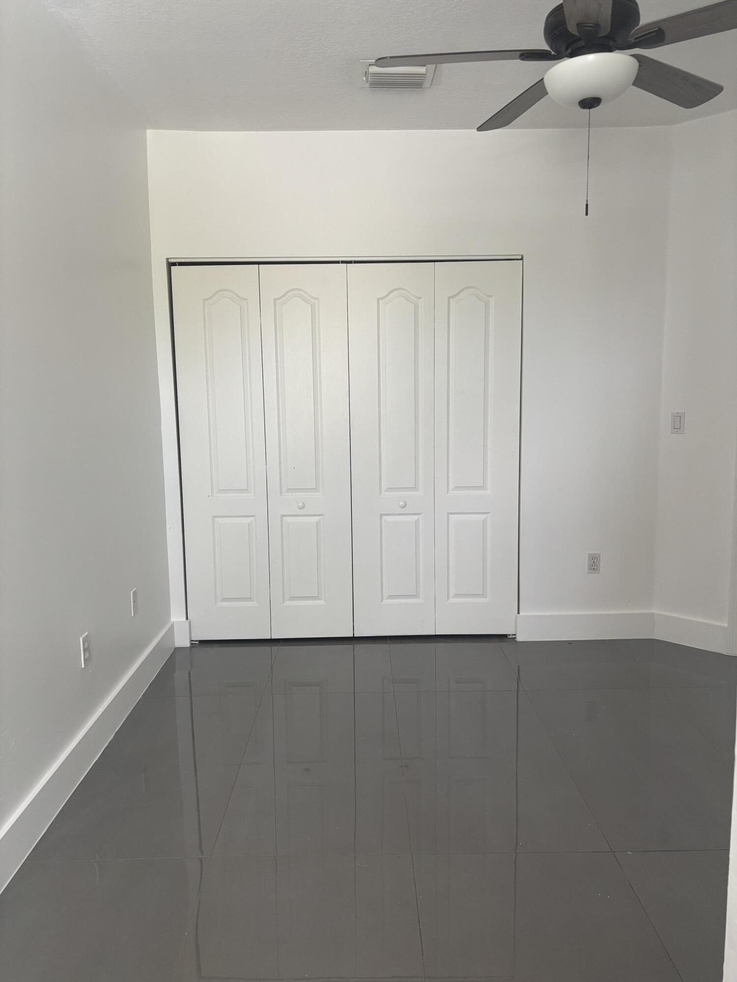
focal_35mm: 26
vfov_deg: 67.3
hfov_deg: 53.1
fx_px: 738
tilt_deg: -7.3
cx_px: 368
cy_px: 491
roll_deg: +0.7
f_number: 1.6
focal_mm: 5.96
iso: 125
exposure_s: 1/94
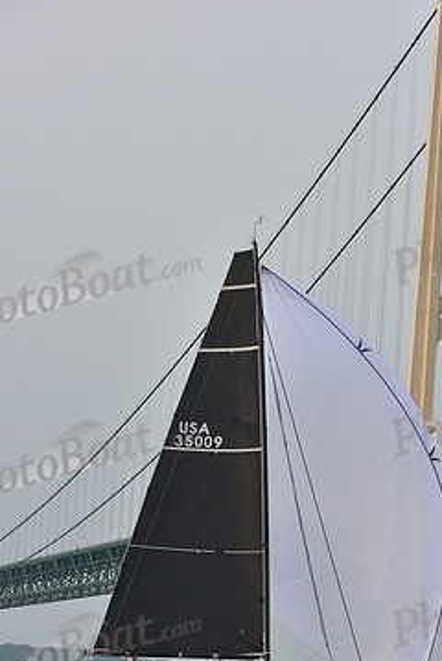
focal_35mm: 113
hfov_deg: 12.1
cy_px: 530
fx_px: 2077
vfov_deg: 17.9
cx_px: 297
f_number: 7.1
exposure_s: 1/1000
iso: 250
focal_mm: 70
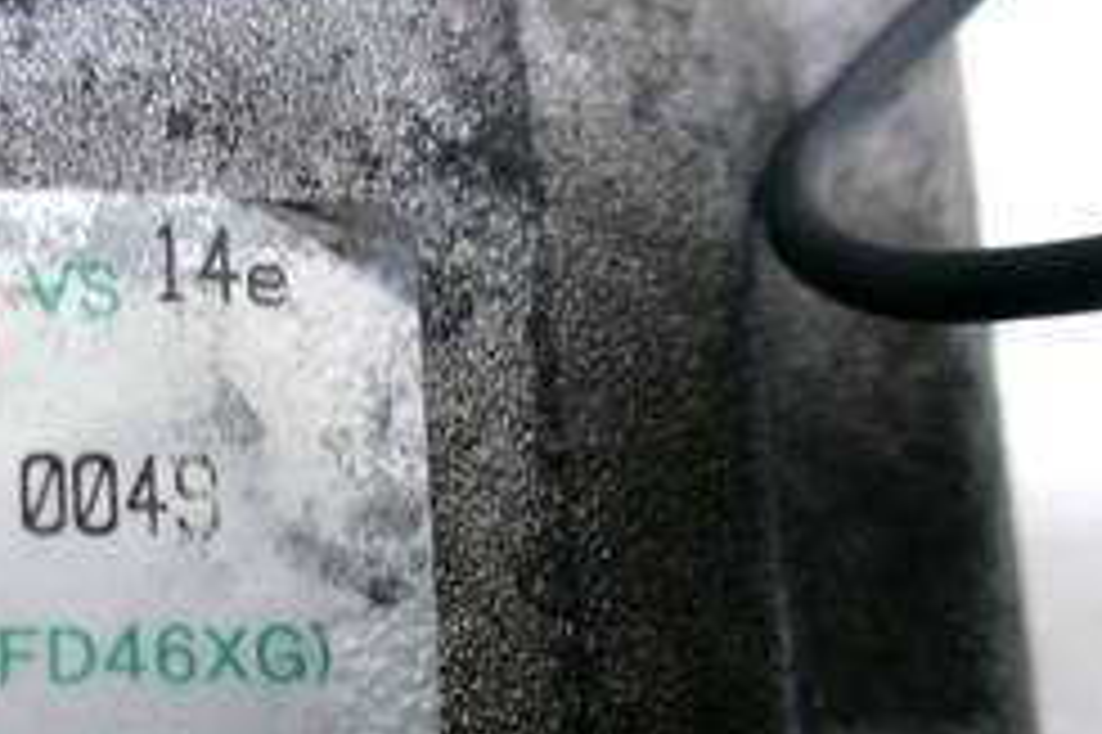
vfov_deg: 23.0
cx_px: 45
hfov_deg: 32.7
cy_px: 689
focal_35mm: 57
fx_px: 1744
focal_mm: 5.1
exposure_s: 1/25
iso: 400
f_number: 3.9
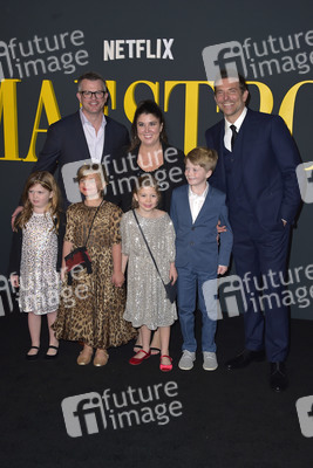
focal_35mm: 40
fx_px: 521
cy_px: 234
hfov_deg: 33.4
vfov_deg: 48.4
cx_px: 156
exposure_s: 1/250
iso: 320
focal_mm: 40
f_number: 6.3
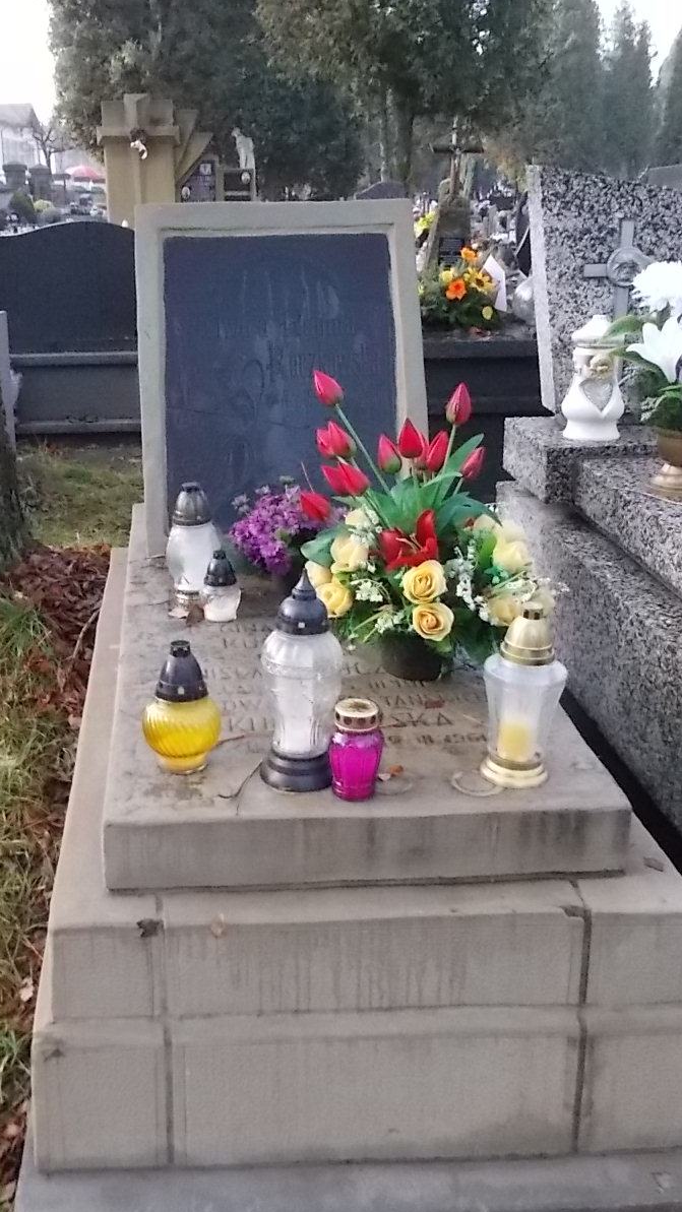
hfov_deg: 31.0
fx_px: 1222
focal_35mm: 38
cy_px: 607
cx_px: 244
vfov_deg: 52.8
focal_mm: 4.6
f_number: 8
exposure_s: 1/80
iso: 400
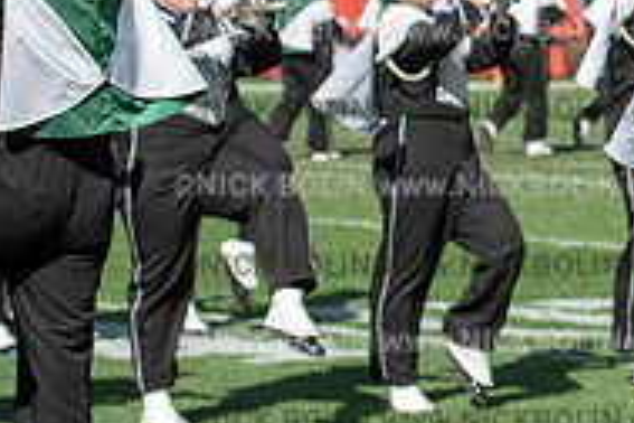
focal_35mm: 215
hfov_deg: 9.3
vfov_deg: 6.4
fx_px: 3786
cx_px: 959
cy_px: 32
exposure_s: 1/2000
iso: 400
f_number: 5
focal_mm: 70
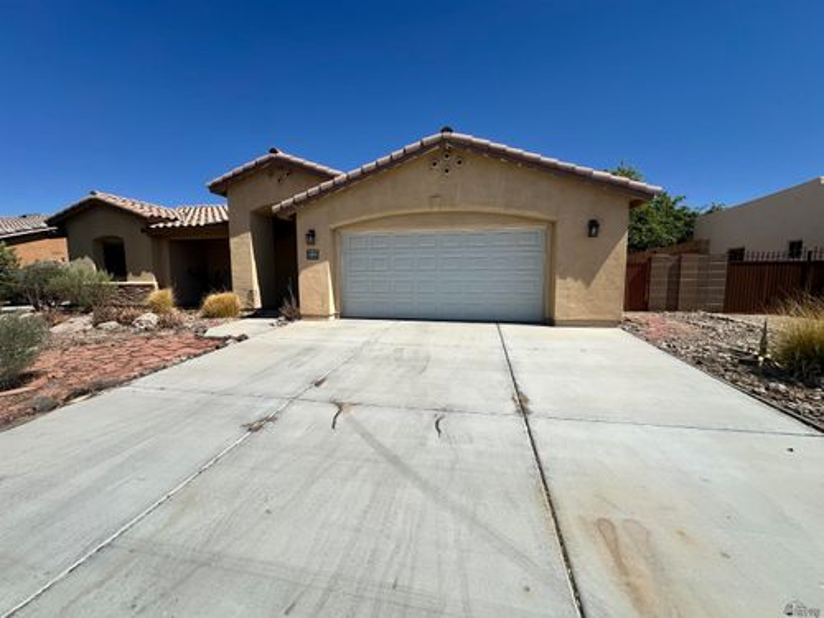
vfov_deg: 85.7
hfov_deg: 102.1
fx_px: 333
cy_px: 309
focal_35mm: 14
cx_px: 412
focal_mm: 2.22
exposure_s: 1/4132
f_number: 2.2
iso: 50
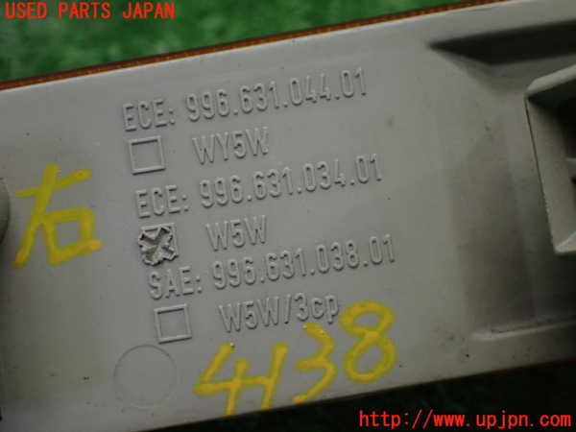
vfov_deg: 27.0
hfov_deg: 35.5
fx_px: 899
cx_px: 288
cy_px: 216
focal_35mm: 54
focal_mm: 9.65
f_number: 3.3
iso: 800
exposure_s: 1/200
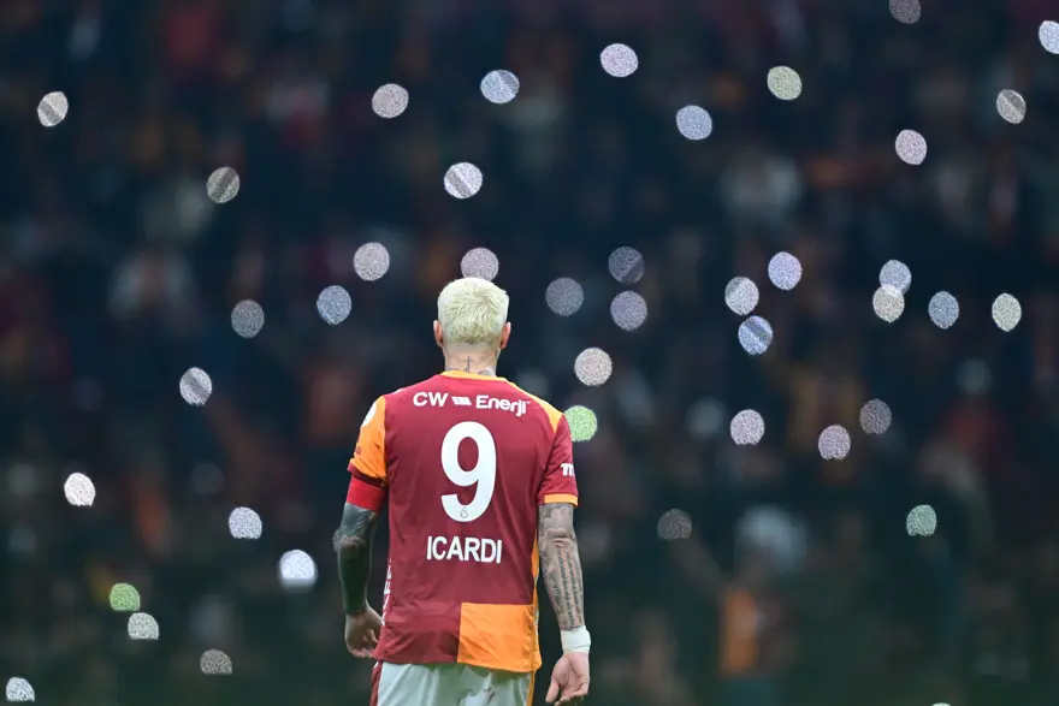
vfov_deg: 2.3
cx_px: 530
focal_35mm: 600
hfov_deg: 3.4
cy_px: 353
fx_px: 17652
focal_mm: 400
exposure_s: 1/2500
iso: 3200
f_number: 2.8
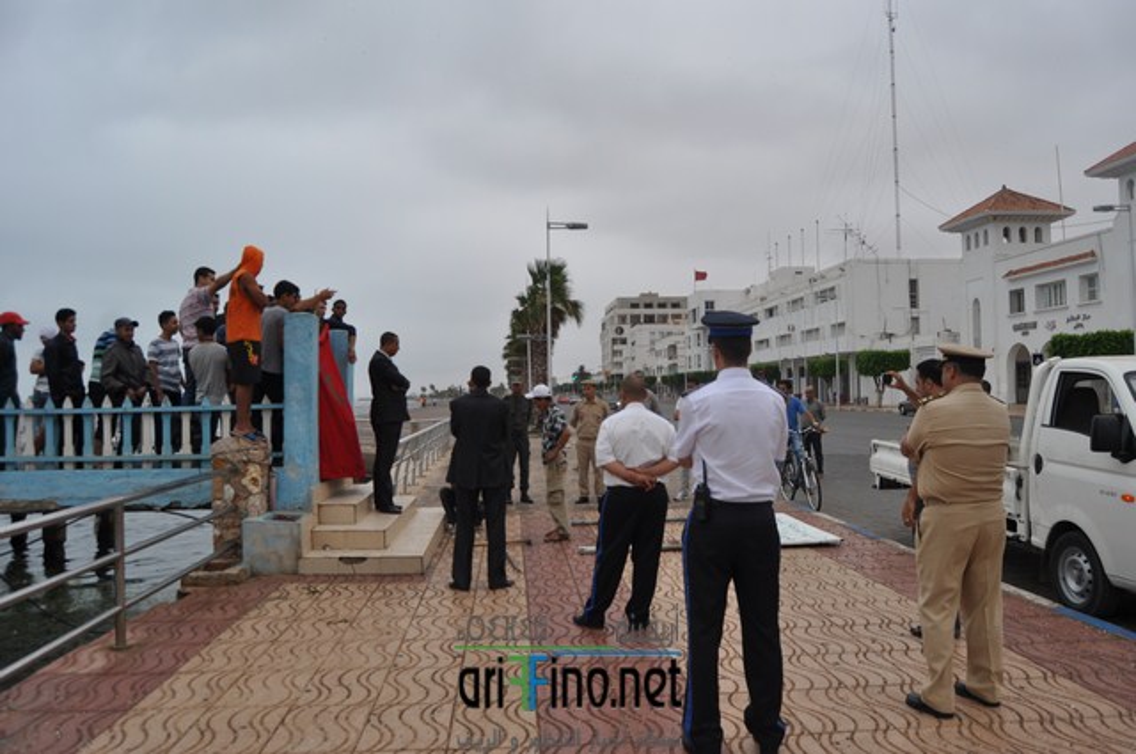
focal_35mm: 27
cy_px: 377
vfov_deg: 47.8
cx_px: 568
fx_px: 851
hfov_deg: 67.4
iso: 200
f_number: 5.6
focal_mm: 18
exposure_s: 1/125
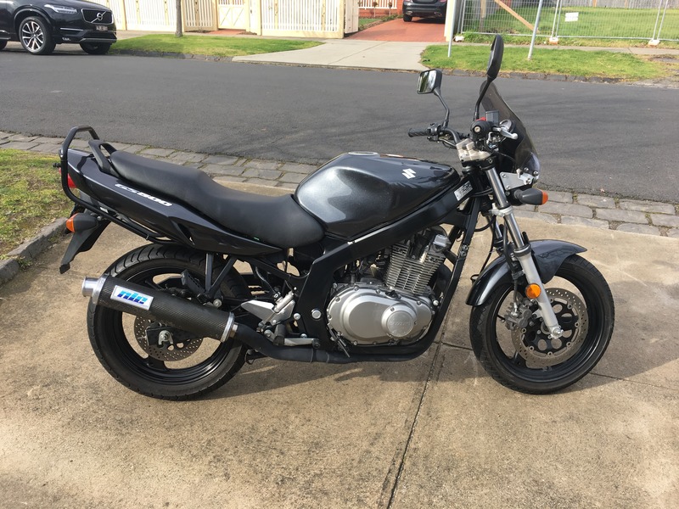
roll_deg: -1.6
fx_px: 569
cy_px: 254
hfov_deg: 61.7
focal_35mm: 29
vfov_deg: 48.2
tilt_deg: -25.3
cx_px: 340
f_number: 2.2
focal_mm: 4.15
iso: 25
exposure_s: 1/411
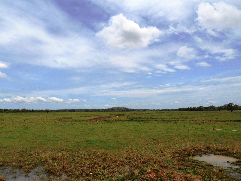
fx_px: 188
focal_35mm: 27
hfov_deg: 65.3
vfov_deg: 51.4
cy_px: 88
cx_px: 119
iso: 80
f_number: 11
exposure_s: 1/200
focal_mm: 4.7
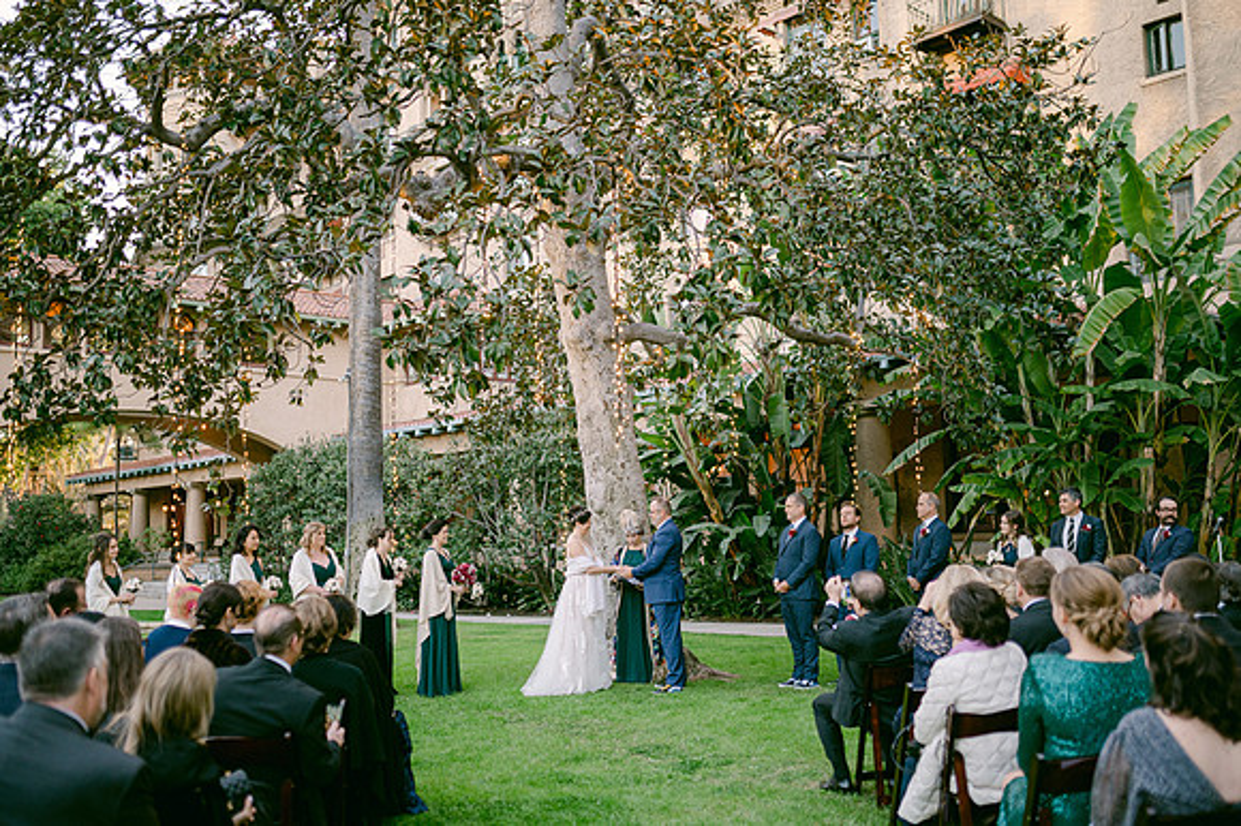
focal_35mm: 35
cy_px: 413
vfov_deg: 37.8
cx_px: 620
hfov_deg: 54.5
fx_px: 1206
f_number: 1.4
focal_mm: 35
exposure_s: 1/800
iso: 1000
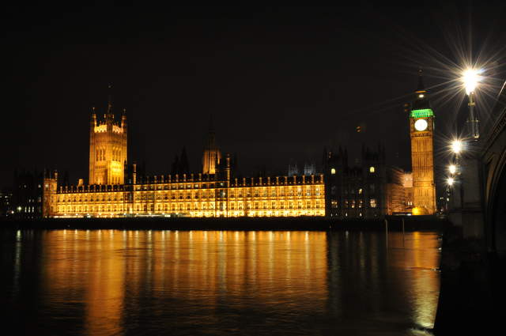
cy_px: 168
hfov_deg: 53.2
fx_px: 505
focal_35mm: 36
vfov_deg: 36.8
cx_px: 253
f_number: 22
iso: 640
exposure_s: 5
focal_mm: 24
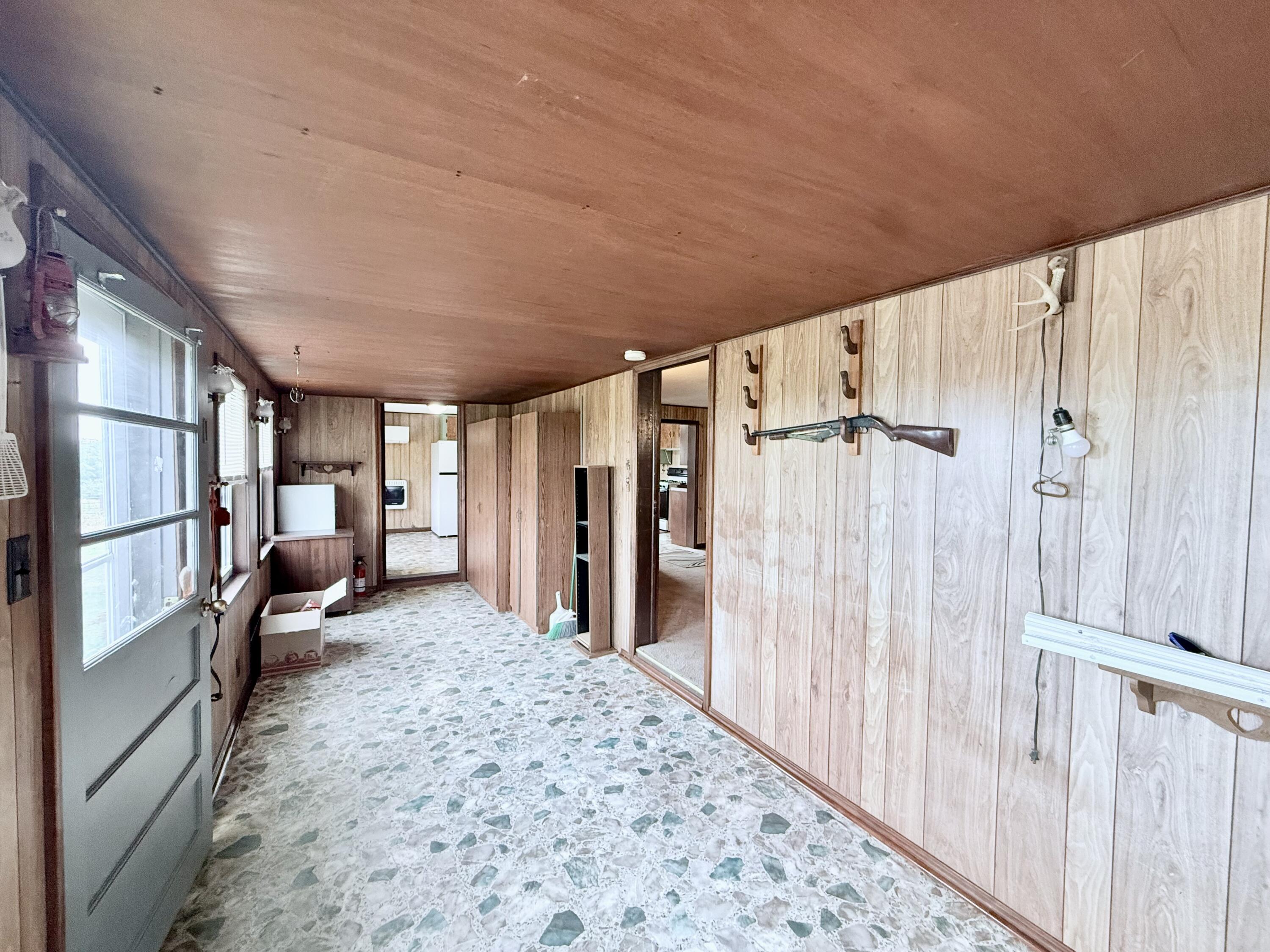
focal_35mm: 14
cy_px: 476
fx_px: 514
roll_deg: -1.4
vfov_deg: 85.7
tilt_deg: -1.4
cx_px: 635
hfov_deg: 102.1
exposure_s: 1/99
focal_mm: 2.22
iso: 320
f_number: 2.2
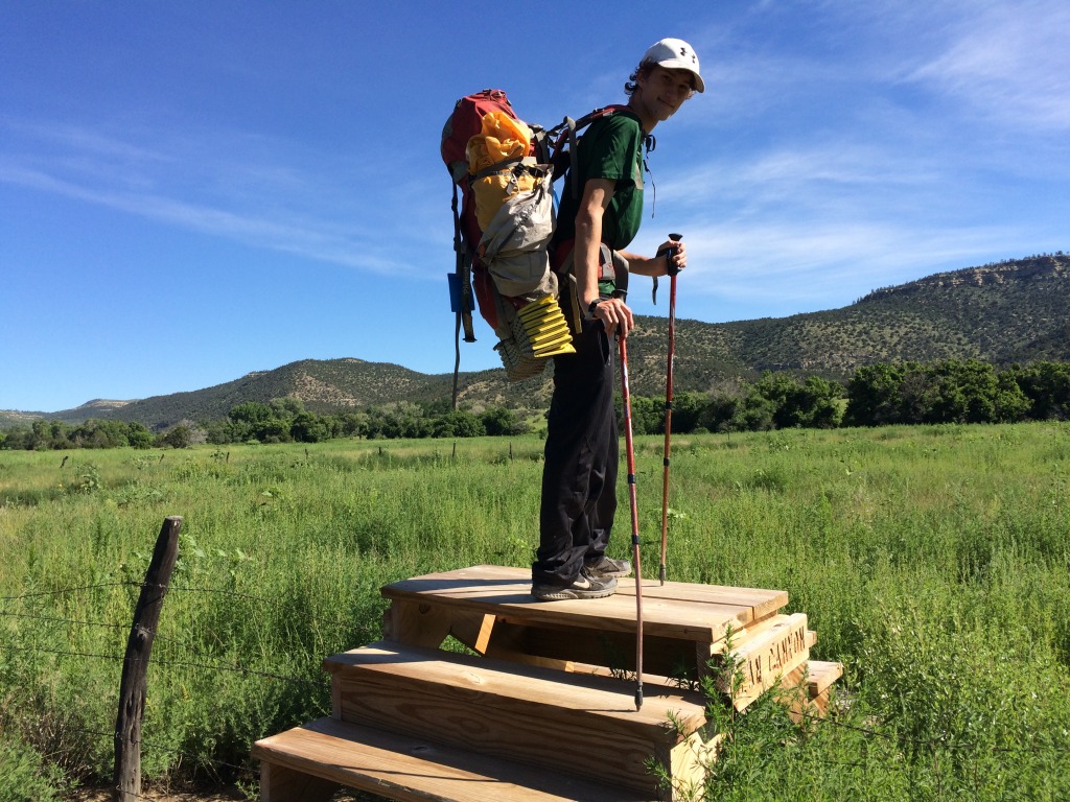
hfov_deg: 61.7
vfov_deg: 48.2
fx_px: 896
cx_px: 535
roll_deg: +1.5
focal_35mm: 29
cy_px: 401
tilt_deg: -0.1
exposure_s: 1/1466
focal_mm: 4.15
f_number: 2.2
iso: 32
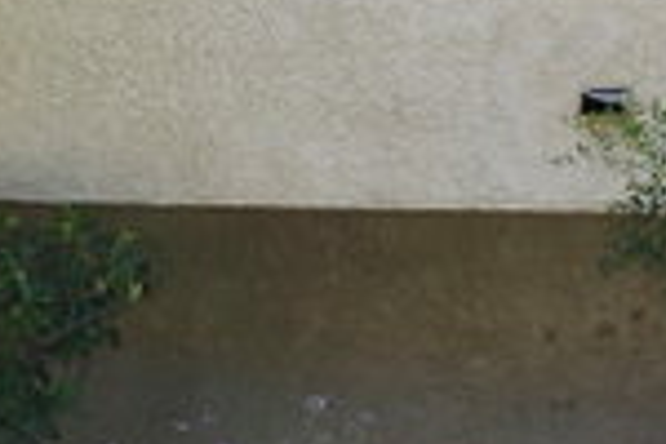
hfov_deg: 13.4
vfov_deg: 8.9
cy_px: -31
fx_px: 2830
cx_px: 424
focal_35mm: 153
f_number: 6.3
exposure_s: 1/200
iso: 100
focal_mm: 32
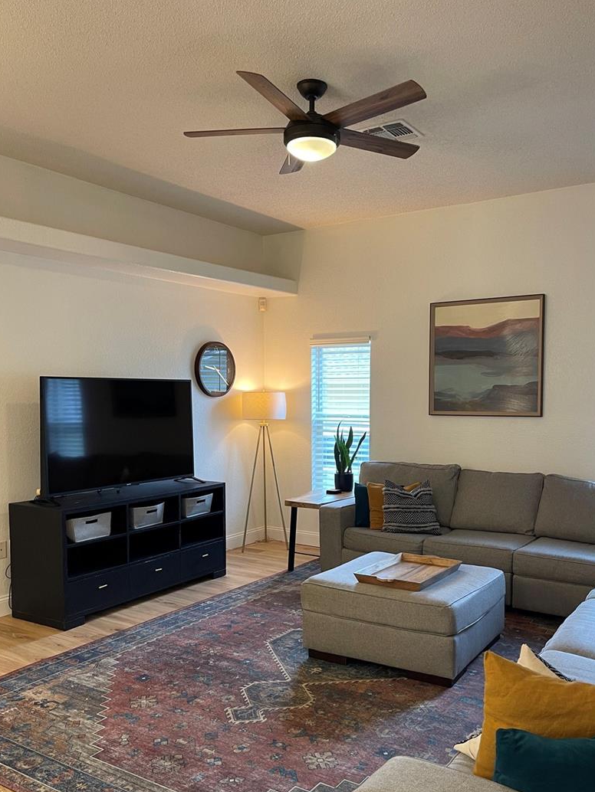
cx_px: 324
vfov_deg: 61.5
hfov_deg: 48.2
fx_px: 664
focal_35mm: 29
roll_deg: +0.7
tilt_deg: -1.2
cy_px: 432
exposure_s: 1/60
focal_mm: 5.1
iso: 160
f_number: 1.6
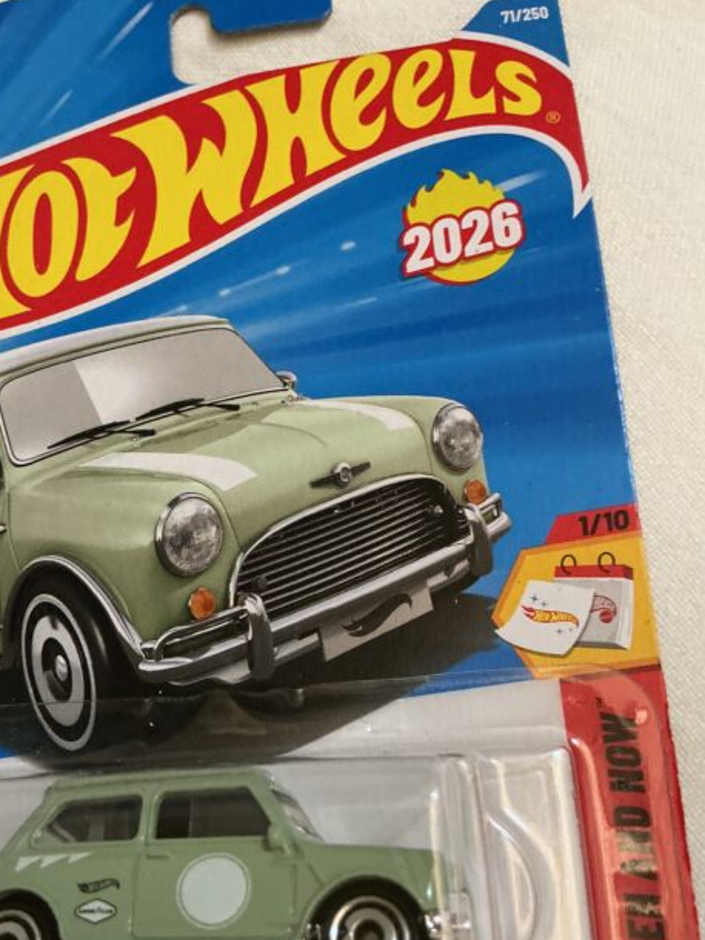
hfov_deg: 37.4
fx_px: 1032
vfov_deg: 48.8
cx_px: 245
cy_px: 535
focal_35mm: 38
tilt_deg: -62.5
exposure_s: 1/60
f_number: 1.8
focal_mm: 3
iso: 250
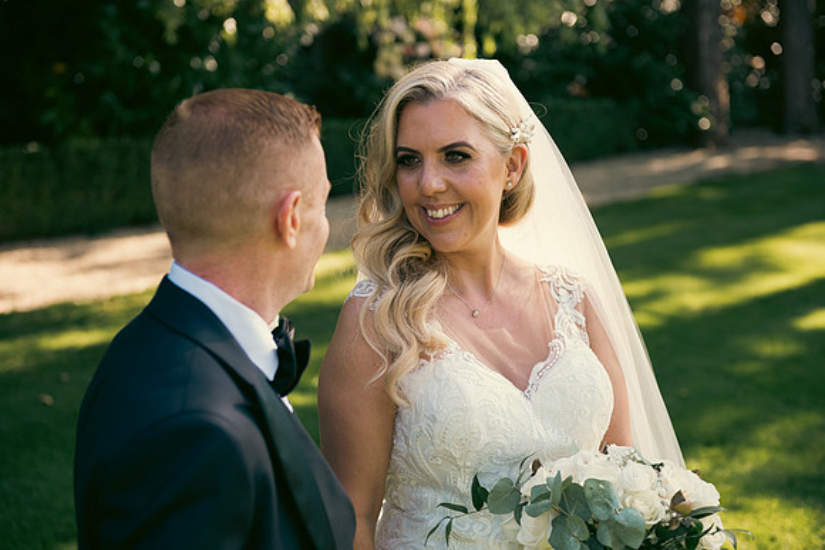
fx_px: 1329
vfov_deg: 23.4
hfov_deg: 34.5
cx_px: 412
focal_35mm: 58
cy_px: 275
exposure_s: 1/400
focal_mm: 58
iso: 200
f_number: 3.5
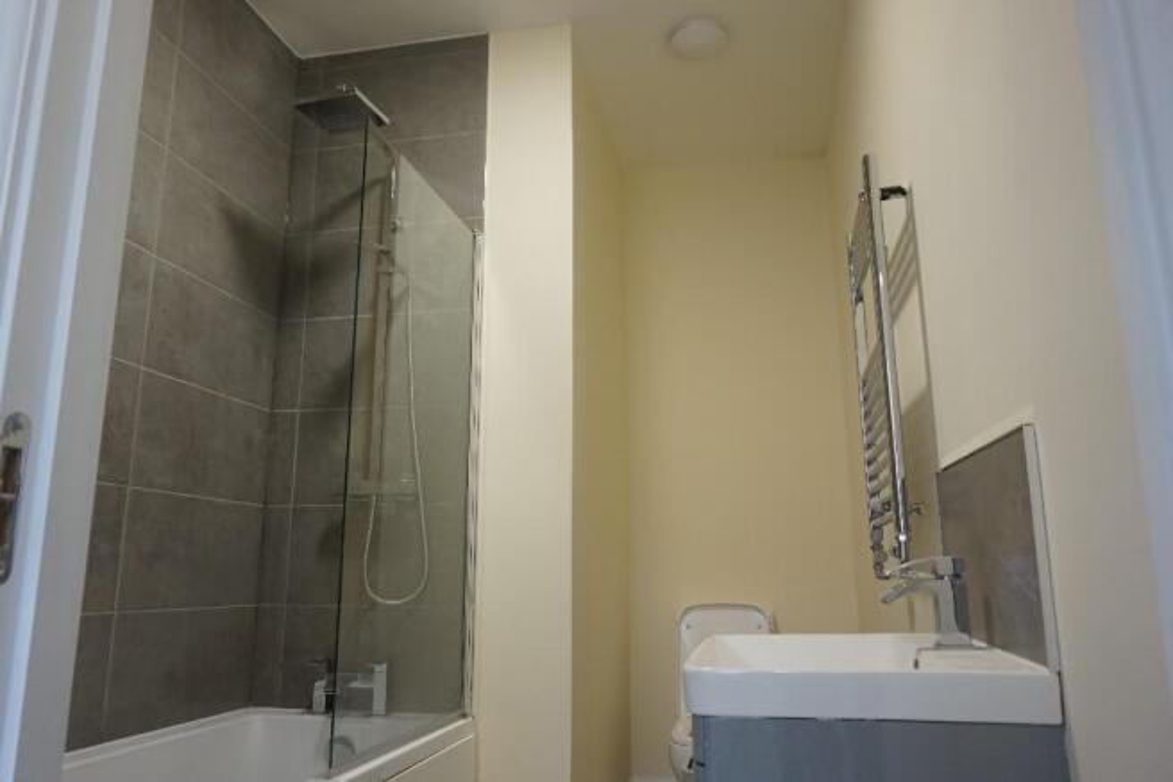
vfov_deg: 47.9
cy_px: 391
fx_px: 879
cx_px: 586
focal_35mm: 27
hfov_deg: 67.4
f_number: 4.5
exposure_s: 1/60
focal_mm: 18
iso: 1000
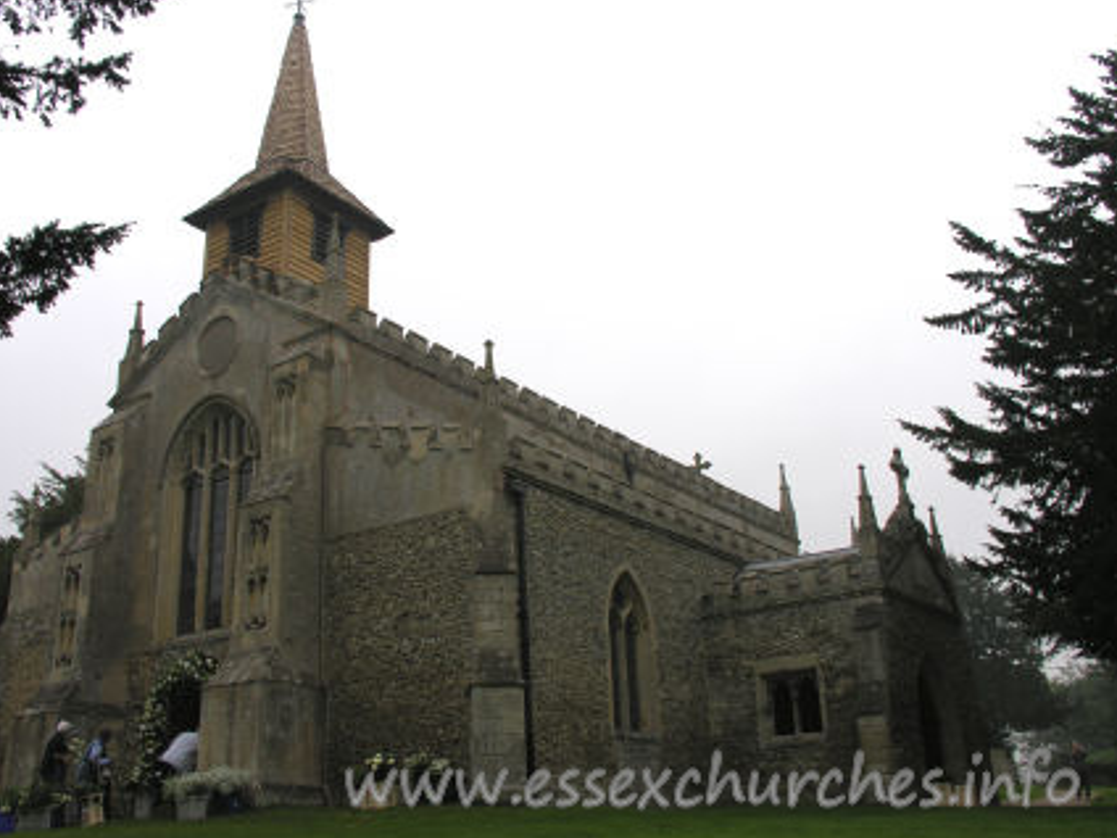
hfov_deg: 48.9
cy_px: 397
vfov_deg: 37.7
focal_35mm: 38
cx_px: 519
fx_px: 1226
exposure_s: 1/127
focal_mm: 8.9
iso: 50
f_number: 5
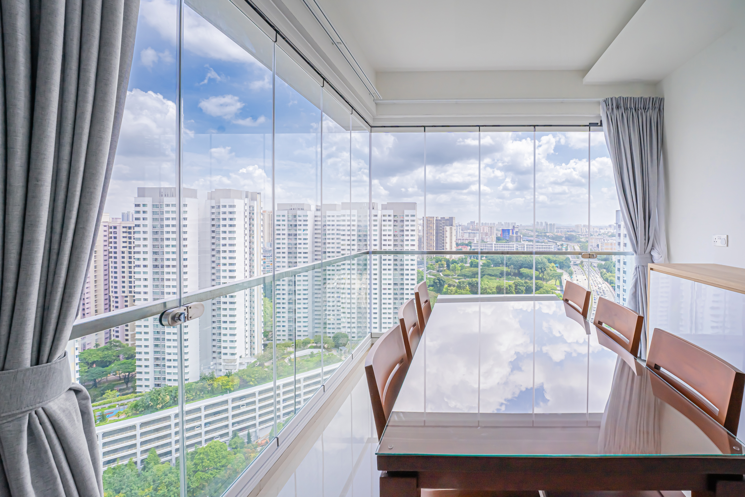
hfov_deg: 104.3
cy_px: 248
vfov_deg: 81.2
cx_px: 372
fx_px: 290
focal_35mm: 14
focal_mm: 14
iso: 400
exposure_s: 1/1000
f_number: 10
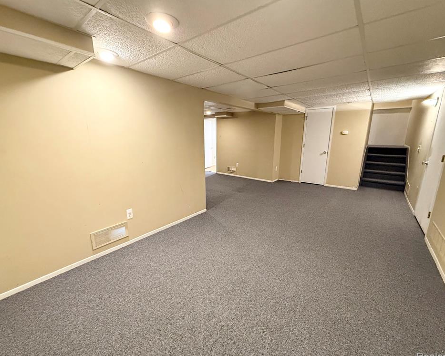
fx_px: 198
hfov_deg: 96.8
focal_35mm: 15
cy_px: 181
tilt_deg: -12.8
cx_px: 221
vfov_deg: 84.0
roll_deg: +0.4
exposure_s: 1/60
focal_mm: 2.22
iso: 640
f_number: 2.2
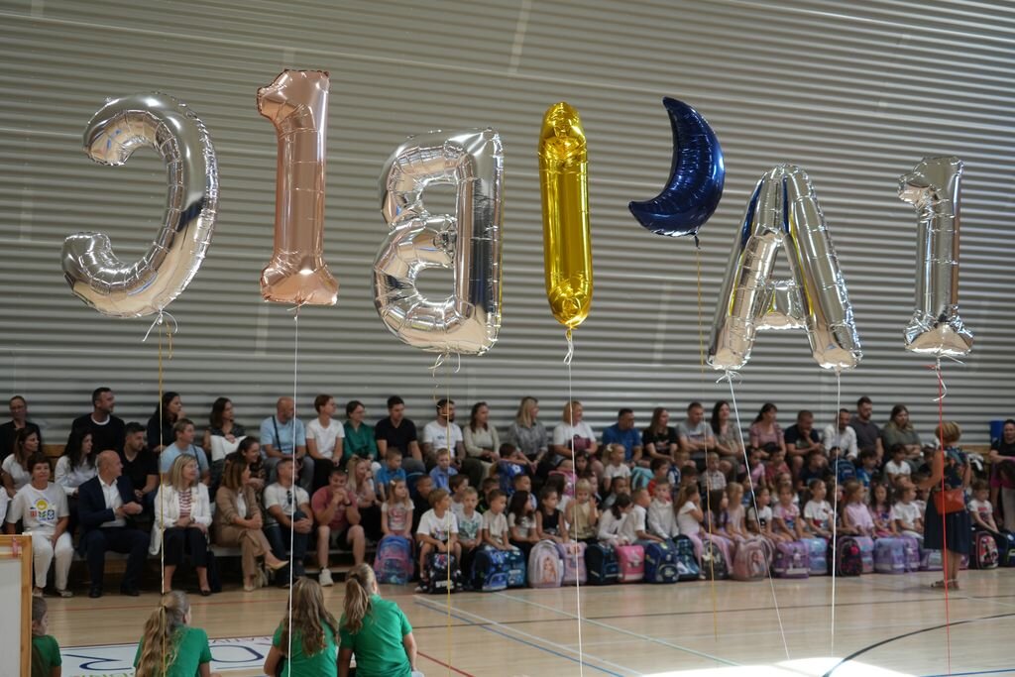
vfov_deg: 28.7
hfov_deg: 41.9
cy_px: 338
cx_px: 508
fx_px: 1325
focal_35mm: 47
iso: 640
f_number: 4.5
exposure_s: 1/50
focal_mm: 47
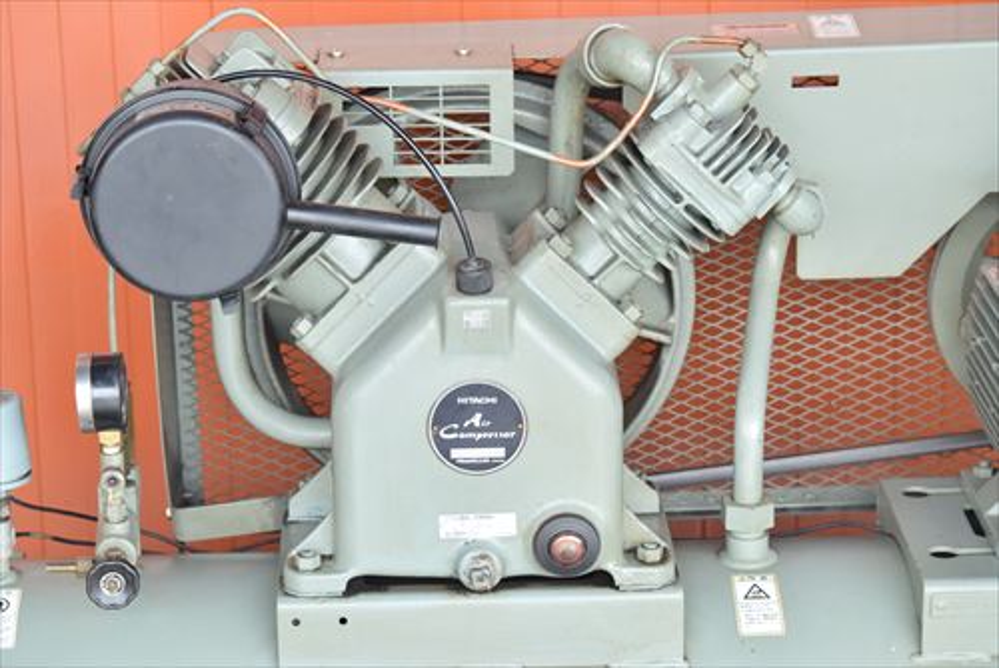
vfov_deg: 13.4
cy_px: 334
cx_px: 500
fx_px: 2832
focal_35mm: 102
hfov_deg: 20.0
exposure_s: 1/125
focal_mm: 68
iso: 1250
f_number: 6.3
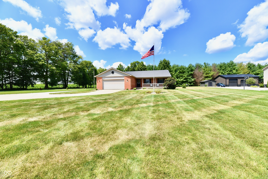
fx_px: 104
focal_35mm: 14
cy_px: 90
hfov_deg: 104.3
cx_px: 134
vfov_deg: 81.2
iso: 640
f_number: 11
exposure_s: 1/500
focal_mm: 14
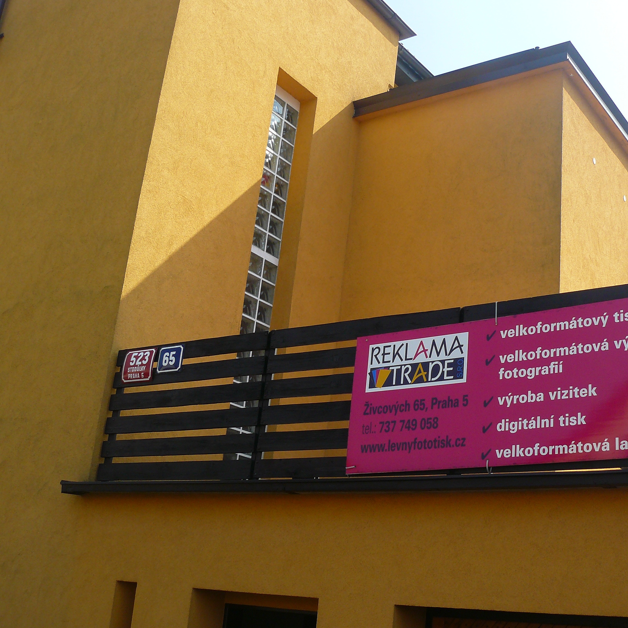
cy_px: 311
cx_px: 401
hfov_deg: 38.9
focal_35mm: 43
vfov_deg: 39.2
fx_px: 883
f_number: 4.5
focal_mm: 6
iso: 100
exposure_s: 1/320
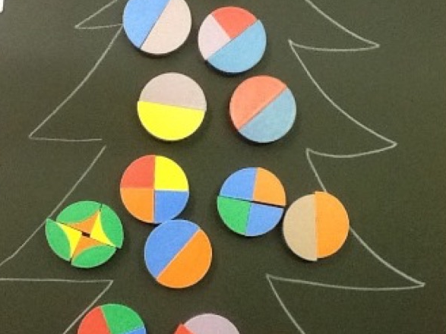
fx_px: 773
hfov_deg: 32.2
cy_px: 232
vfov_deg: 24.2
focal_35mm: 60
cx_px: 226
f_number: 2.4
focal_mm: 2.03
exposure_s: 1/33
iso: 250
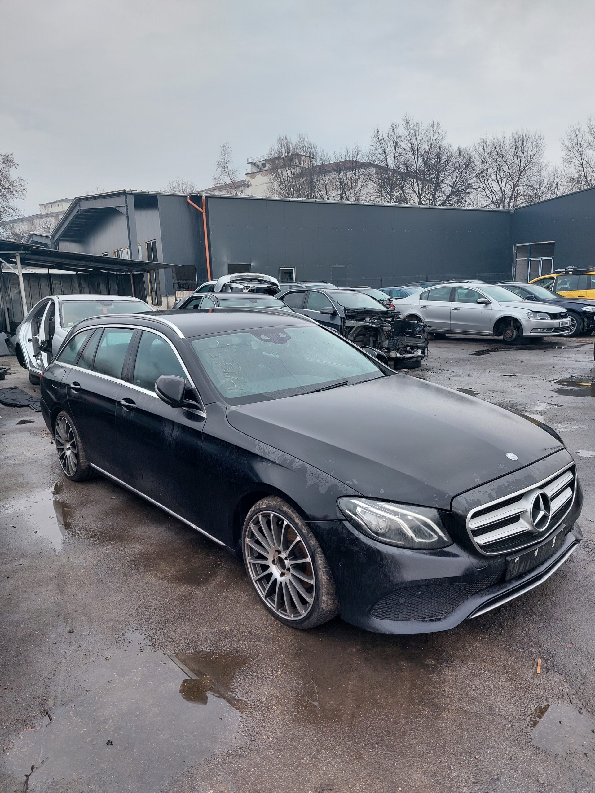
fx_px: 550
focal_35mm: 24
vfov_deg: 71.6
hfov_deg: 56.8
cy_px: 396
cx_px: 298
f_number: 1.8
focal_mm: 5.23
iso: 40
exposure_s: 1/50
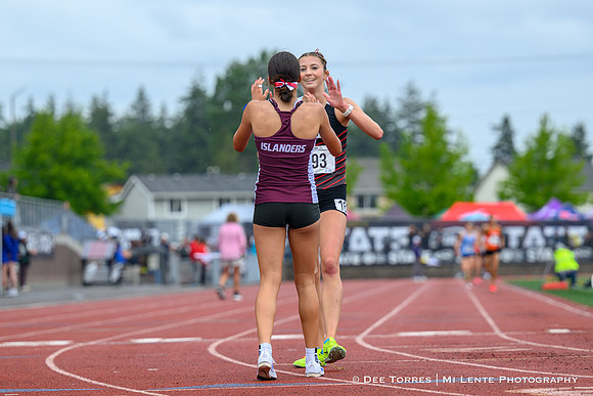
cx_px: 289
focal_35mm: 185
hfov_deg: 11.1
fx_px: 3051
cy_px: 190
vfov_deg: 7.4
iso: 110
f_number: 3.2
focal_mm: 125
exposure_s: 1/1600
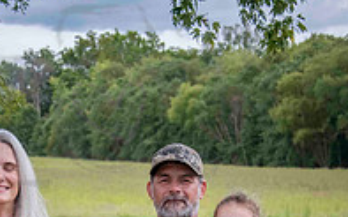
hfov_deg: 18.2
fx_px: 1081
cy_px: 329
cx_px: 118
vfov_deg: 11.0
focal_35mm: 114
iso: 400
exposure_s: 1/640
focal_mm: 38
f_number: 4.2
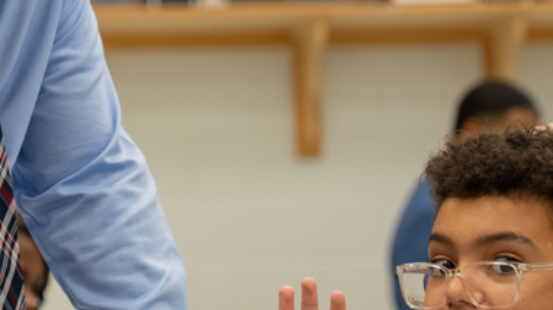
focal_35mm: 186
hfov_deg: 11.5
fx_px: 2726
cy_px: 55
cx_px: -4
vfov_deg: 6.5
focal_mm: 66
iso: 1000
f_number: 2.8
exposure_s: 1/125
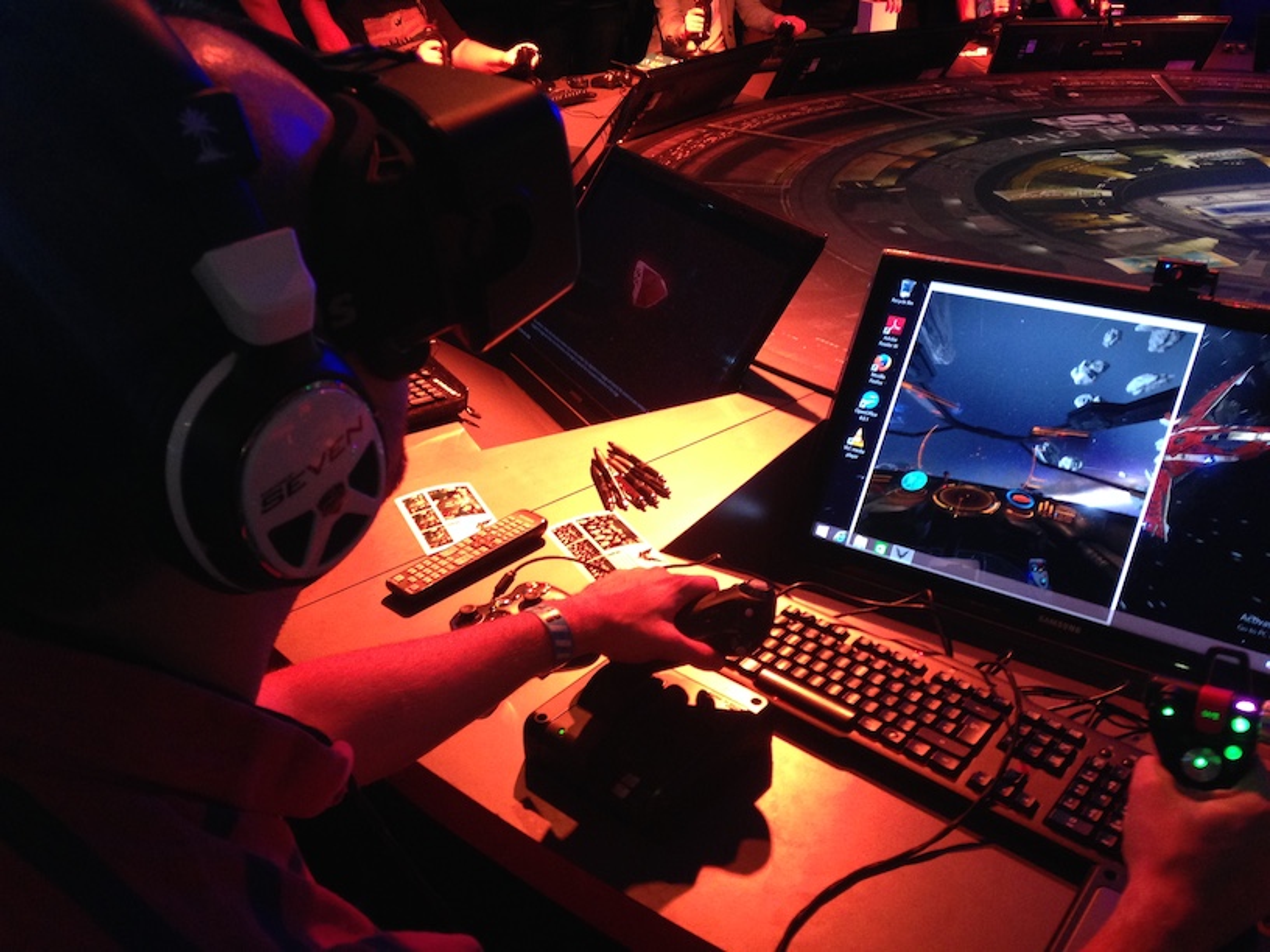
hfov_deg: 55.4
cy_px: 476
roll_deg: +1.2
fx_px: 1211
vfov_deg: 42.9
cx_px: 635
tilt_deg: -28.7
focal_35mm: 33
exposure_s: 1/20
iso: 200
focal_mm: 4.12
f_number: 2.4
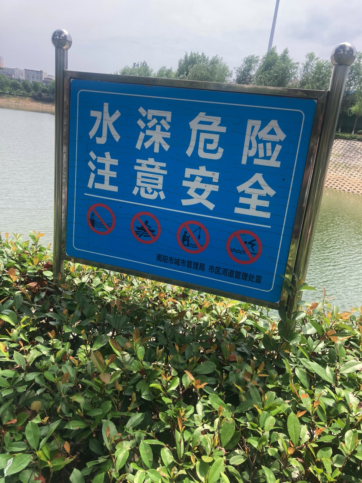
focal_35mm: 28
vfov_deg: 63.4
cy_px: 242
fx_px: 390
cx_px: 181
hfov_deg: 49.7
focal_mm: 3.99
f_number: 1.8
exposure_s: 1/774
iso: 20
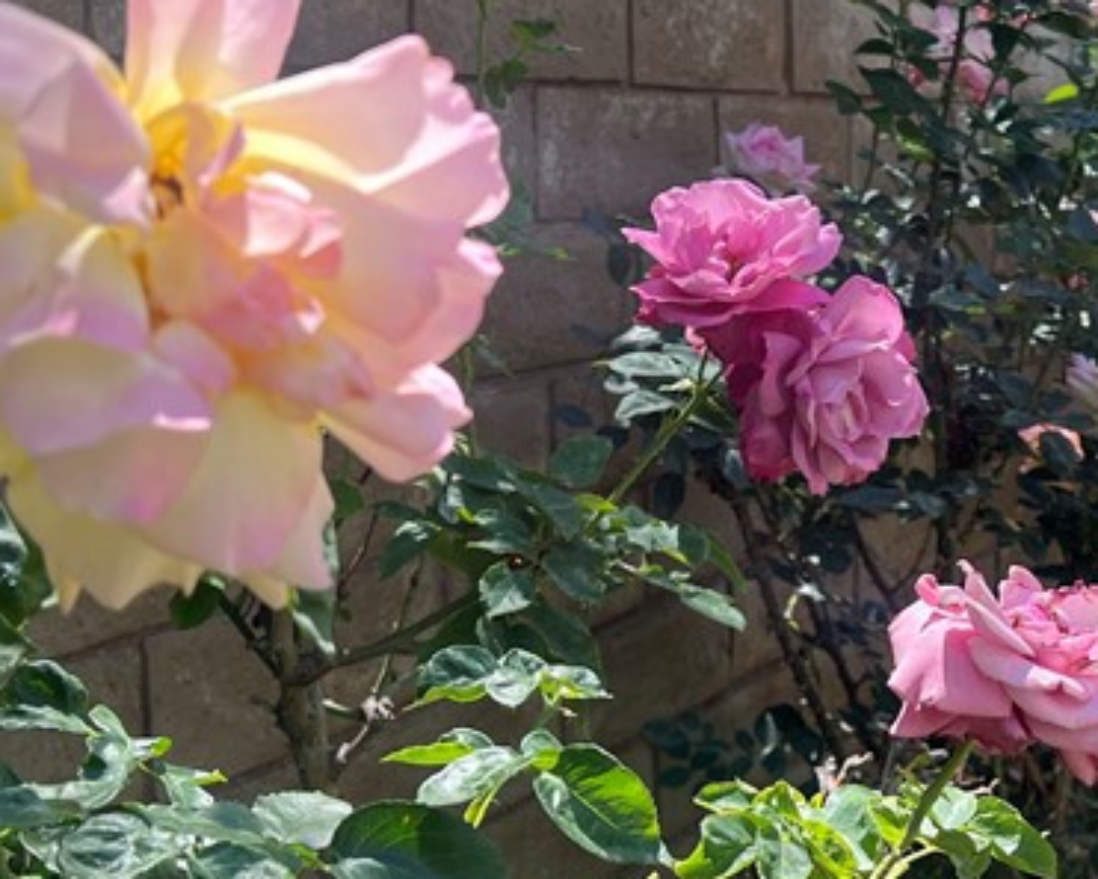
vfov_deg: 21.7
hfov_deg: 26.7
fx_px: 2275
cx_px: 852
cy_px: 636
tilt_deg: -12.3
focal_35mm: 70
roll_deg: +0.3
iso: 50
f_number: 1.5
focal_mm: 5.7
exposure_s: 1/932
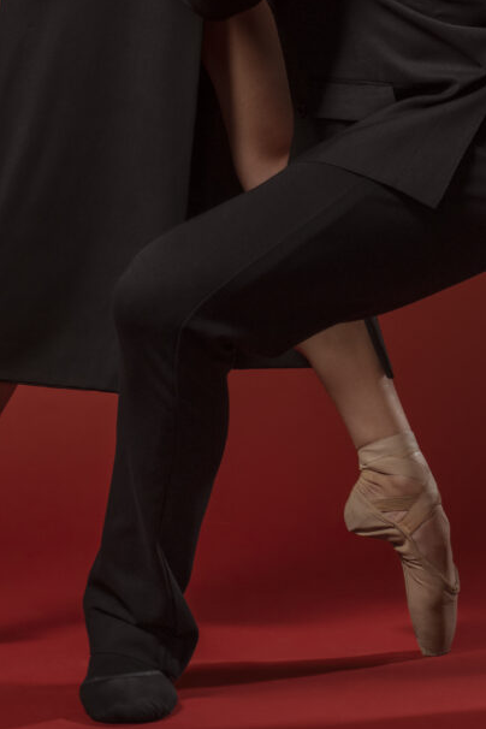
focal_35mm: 260
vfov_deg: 7.8
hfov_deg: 5.3
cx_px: 511
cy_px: -230
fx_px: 5265
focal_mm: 85
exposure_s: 1/200
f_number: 5.6
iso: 160
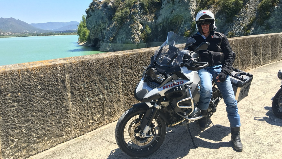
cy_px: 58
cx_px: 139
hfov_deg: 61.0
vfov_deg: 36.5
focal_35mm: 32
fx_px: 239
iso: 25
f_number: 2.2
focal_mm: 4.15
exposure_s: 1/578
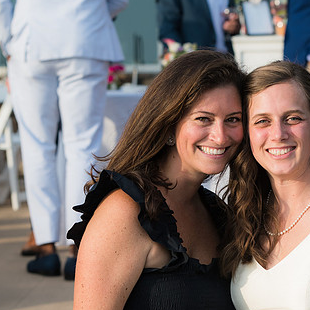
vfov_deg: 10.5
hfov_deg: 10.4
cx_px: 243
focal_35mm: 167
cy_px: 156
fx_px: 1692
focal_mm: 70
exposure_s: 1/640
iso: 200
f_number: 4.5
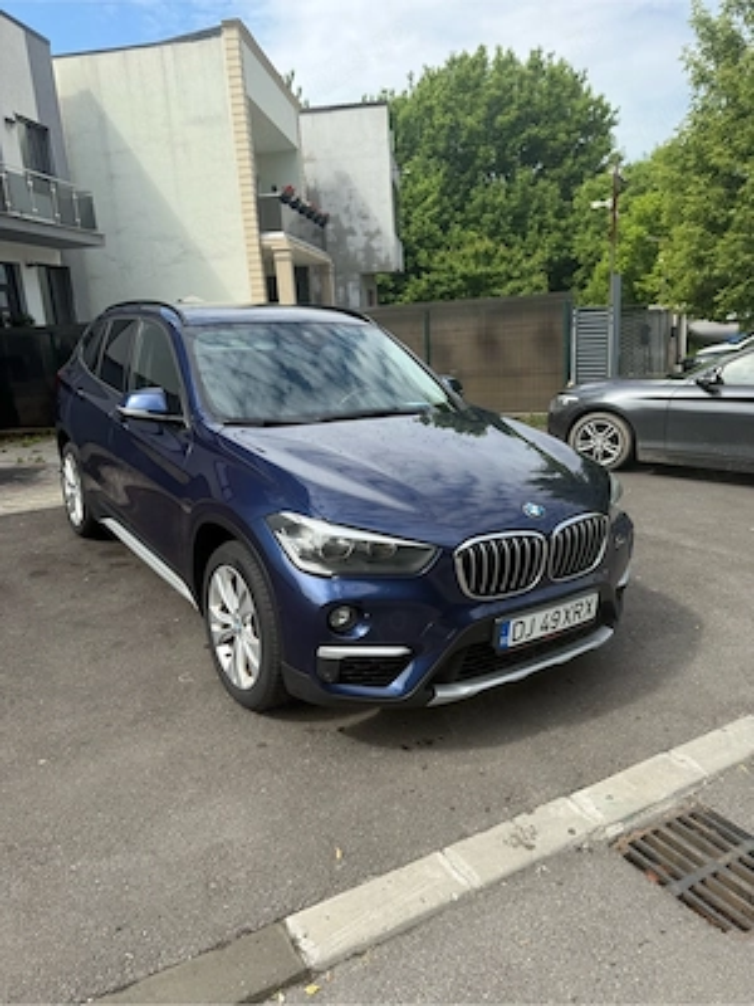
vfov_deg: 71.6
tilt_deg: -14.3
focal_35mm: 24
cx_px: 377
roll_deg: +3.5
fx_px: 697
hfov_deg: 56.8
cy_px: 503
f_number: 1.78
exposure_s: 1/2232
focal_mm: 6.76
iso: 80
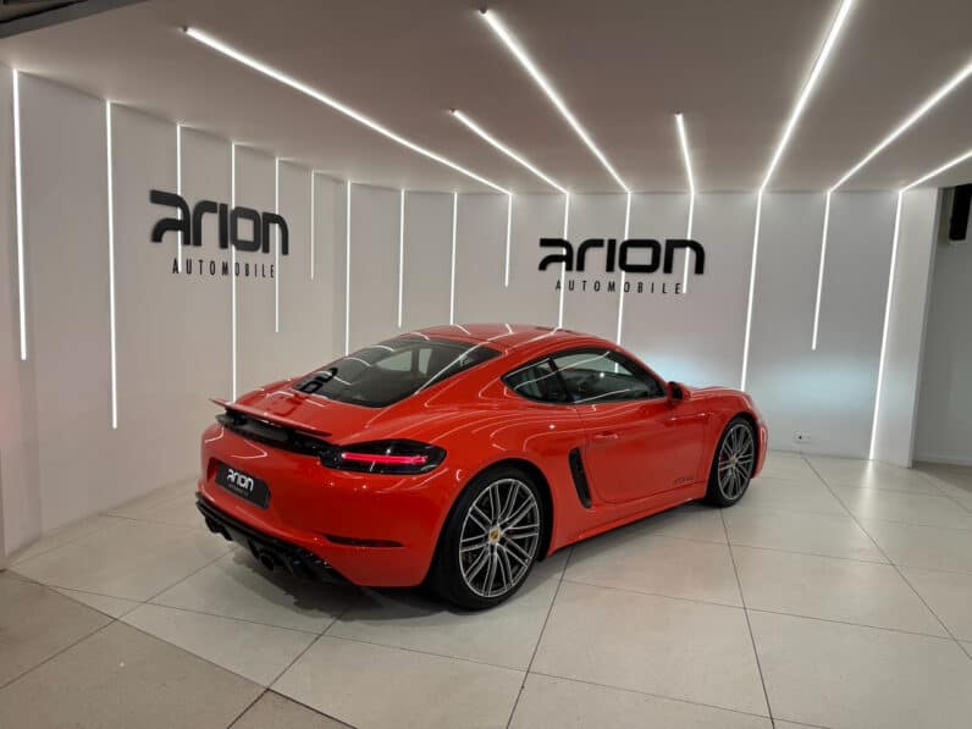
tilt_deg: -6.3
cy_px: 364
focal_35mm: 24
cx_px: 486
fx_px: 674
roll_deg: -2.7
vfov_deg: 56.8
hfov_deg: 71.6
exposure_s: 1/100
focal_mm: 6.76
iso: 100
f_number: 1.78
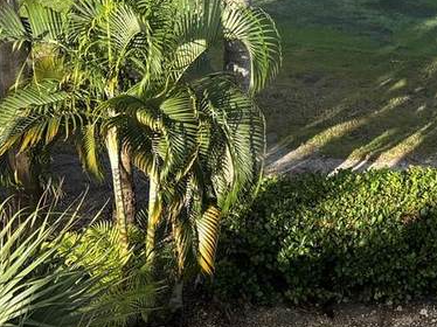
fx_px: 1123
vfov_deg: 14.9
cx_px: 426
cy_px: -220
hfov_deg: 21.3
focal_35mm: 89
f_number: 1.6
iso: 50
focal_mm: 5.96
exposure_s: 1/1220
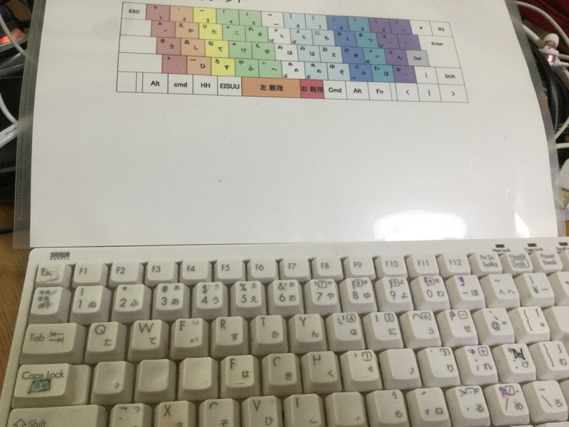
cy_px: 214
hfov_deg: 58.4
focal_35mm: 31
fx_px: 510
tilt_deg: -52.3
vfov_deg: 45.4
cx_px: 284
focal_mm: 3.3
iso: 50
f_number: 2.4
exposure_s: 1/30
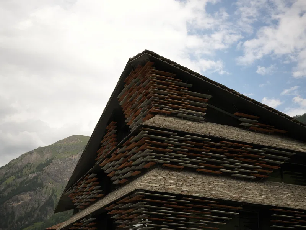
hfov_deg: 43.9
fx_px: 380
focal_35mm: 43
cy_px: 115
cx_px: 153
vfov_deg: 33.6
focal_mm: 55
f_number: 22
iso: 400
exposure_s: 1/60
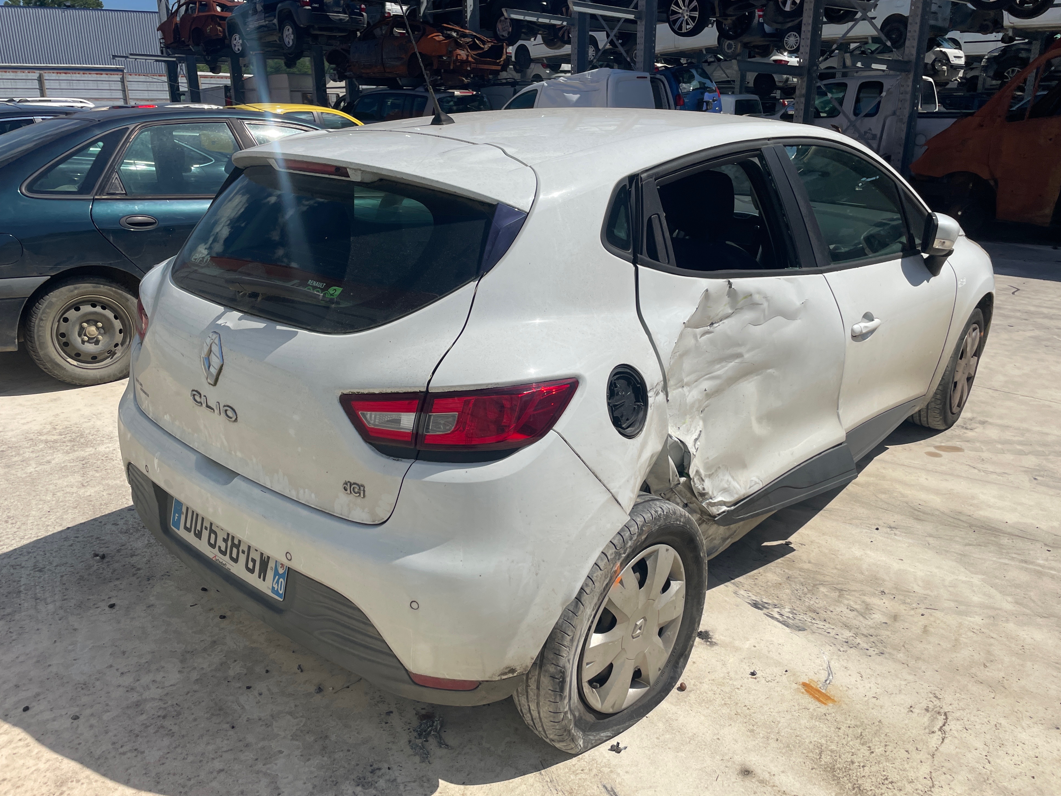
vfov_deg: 51.3
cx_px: 543
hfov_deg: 65.3
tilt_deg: -19.9
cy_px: 387
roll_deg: +0.0
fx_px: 828
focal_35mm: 27
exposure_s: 1/7299
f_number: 1.6
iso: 32
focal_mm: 4.2
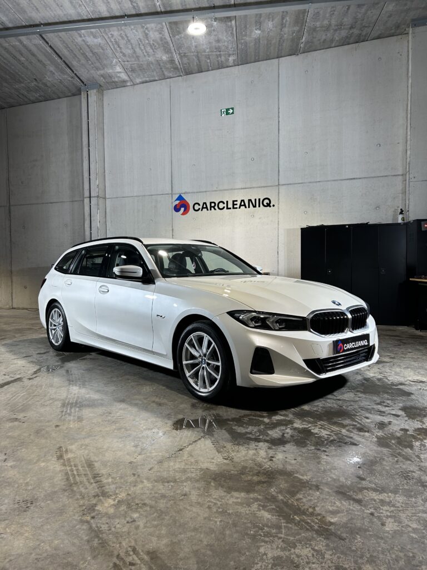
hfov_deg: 53.1
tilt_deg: -2.1
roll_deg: +0.2
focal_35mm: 26
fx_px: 428
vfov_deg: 67.3
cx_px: 214
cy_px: 285
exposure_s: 1/100
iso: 40
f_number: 1.5
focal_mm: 5.7
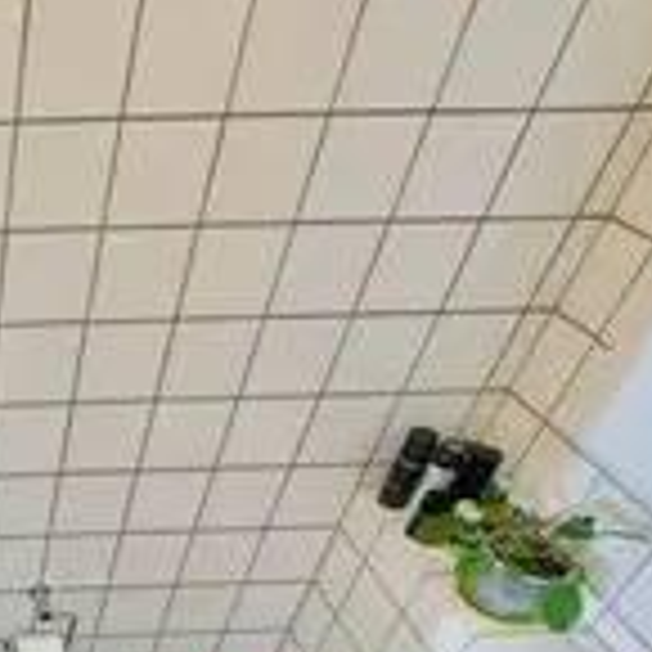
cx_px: -162
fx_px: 788
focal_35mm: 37
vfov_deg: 40.4
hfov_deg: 34.3
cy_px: 625
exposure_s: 1/100
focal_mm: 10
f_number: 5.6
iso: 1600
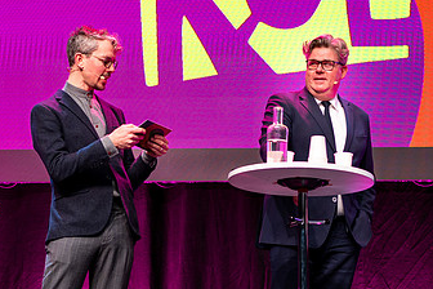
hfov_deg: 17.0
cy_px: 150
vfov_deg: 11.4
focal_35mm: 120
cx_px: 318
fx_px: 1443
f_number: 1.4
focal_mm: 35
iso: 100
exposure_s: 1/200
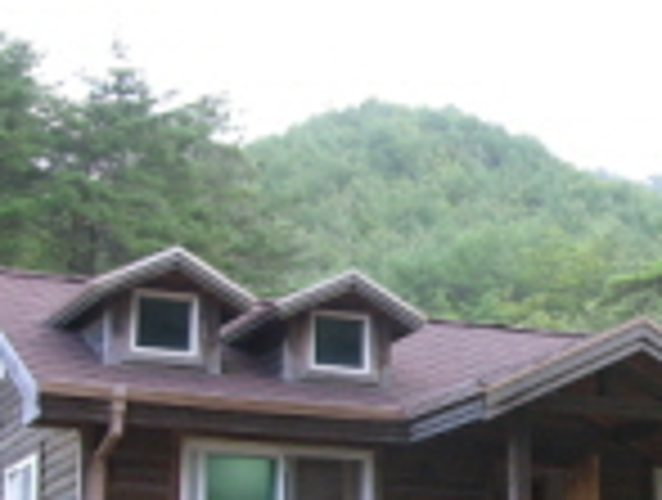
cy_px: 432
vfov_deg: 15.5
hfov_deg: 19.9
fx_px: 1821
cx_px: 689
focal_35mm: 95
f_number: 3.2
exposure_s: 1/60.9
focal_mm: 8.9
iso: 100
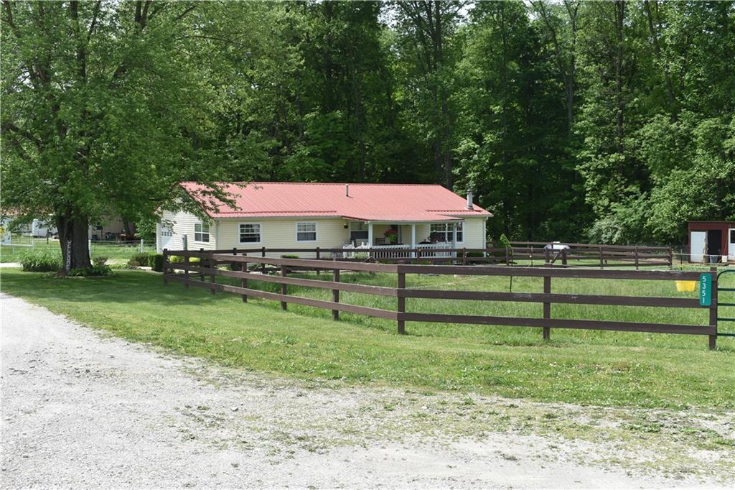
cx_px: 368
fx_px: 827
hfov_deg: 47.9
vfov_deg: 33.0
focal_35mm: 40
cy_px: 245
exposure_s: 1/250
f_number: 8
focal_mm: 27
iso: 125
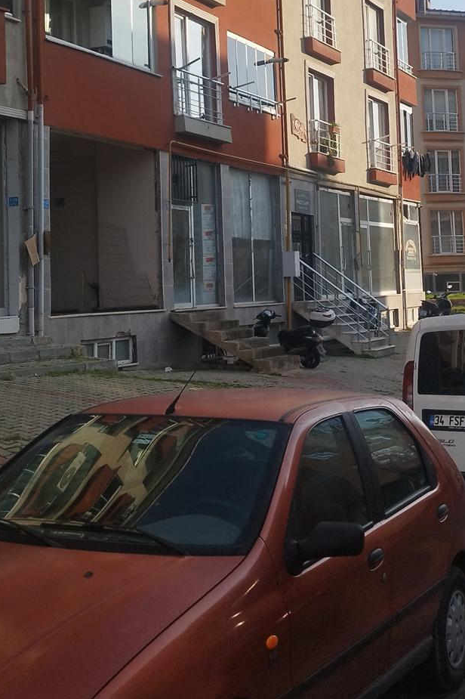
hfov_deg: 24.9
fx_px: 1047
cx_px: 300
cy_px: 196
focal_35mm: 54
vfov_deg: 36.2
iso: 50
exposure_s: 1/899
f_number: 1.89
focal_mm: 5.89
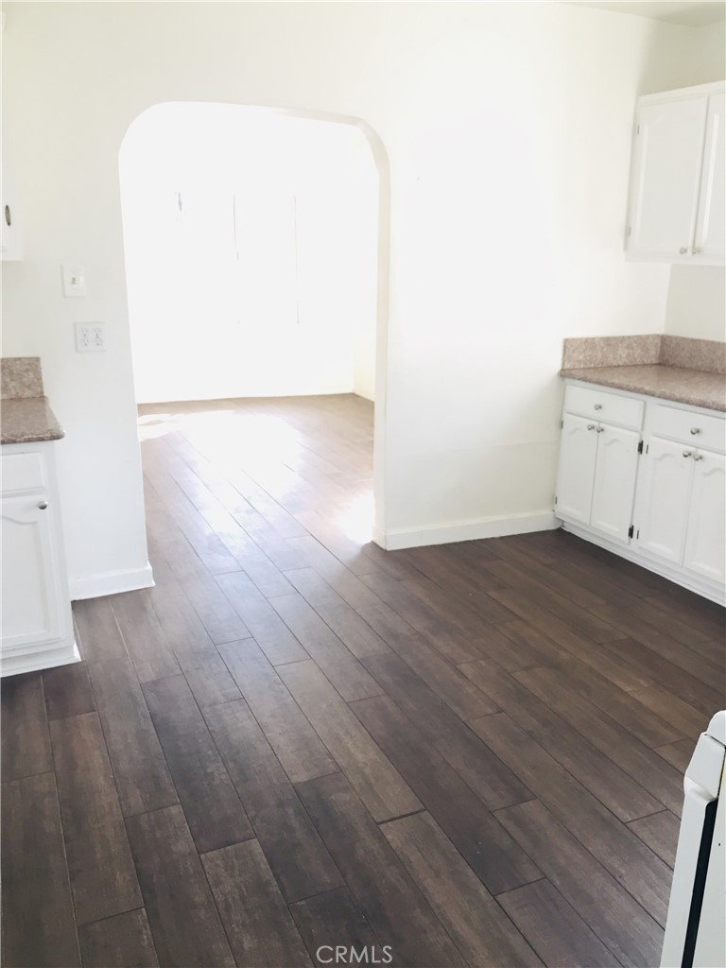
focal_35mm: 29
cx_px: 363
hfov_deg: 48.2
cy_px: 484
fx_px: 811
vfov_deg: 61.7
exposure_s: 1/30
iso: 64
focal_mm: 4.15
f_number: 2.2
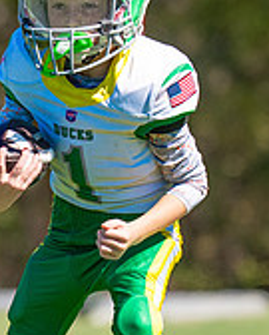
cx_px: 52
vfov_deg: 1.9
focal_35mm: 1035
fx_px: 10272
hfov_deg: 1.5
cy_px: 148
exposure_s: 1/3200
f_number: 2.8
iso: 160
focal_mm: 200
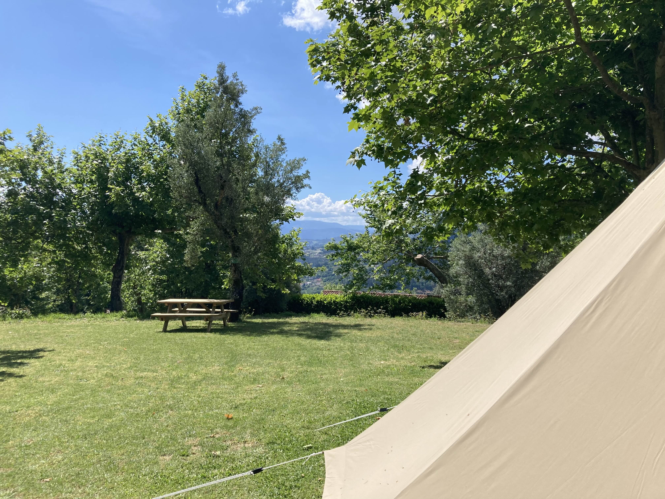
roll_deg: +0.8
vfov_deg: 49.7
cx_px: 332
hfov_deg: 63.4
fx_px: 538
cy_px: 250
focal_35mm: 28
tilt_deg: -1.0
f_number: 1.8
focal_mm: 3.99
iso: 20
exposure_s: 1/2404
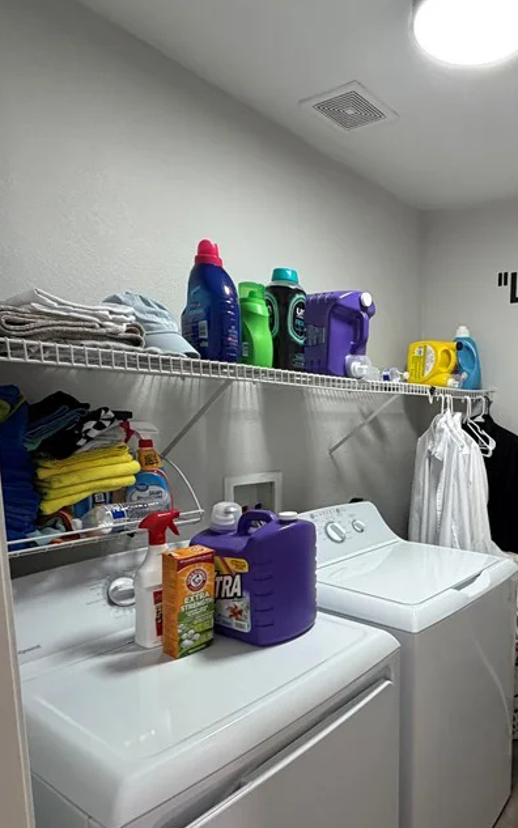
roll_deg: +0.8
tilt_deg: -10.4
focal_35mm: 24
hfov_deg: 48.0
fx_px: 542
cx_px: 420
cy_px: 488
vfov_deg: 74.1
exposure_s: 1/74
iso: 320
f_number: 2.2
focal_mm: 2.22
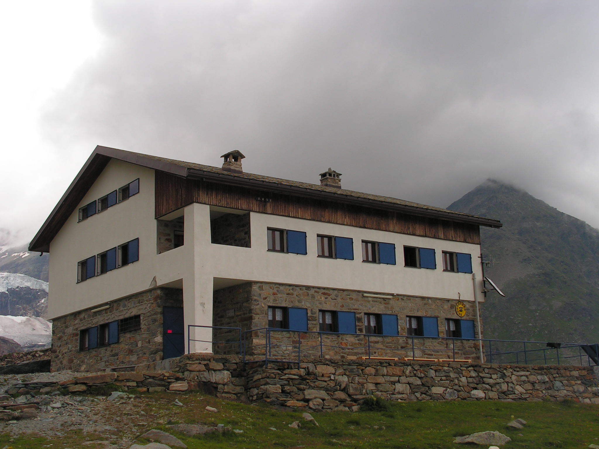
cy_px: 224
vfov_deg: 29.1
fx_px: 865
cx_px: 300
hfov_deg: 38.2
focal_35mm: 50
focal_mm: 8.4
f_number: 4.8
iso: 64
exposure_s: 1/400
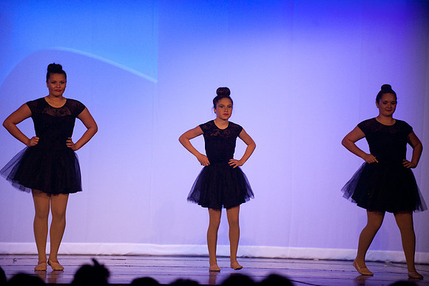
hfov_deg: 10.3
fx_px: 2382
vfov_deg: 6.9
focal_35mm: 200
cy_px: 143
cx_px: 214
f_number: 2.8
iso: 3200
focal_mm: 200
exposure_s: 1/200
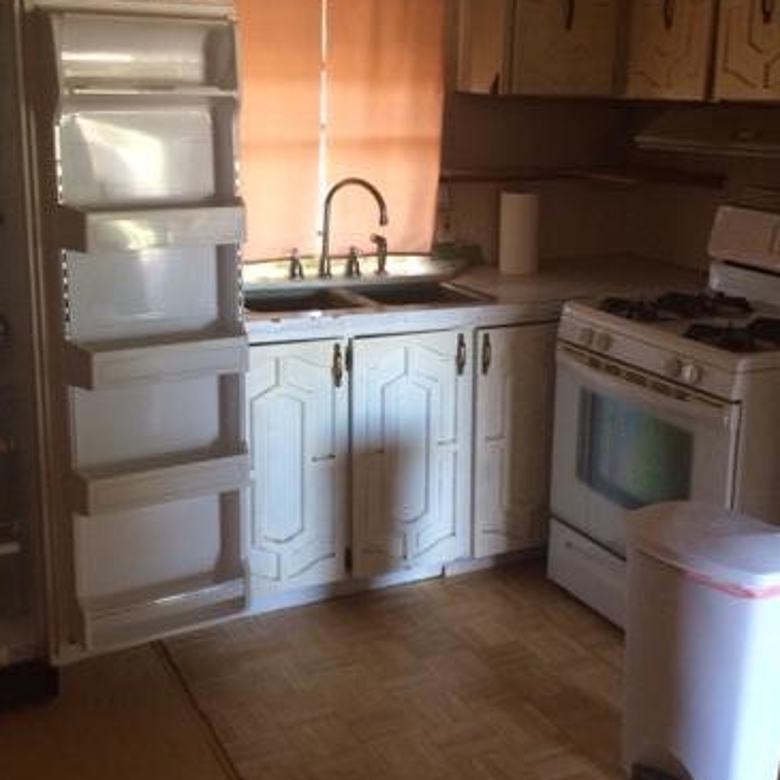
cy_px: 316
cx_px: 421
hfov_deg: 37.5
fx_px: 1147
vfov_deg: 37.4
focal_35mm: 45
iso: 200
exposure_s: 1/30
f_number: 2.2
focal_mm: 4.15
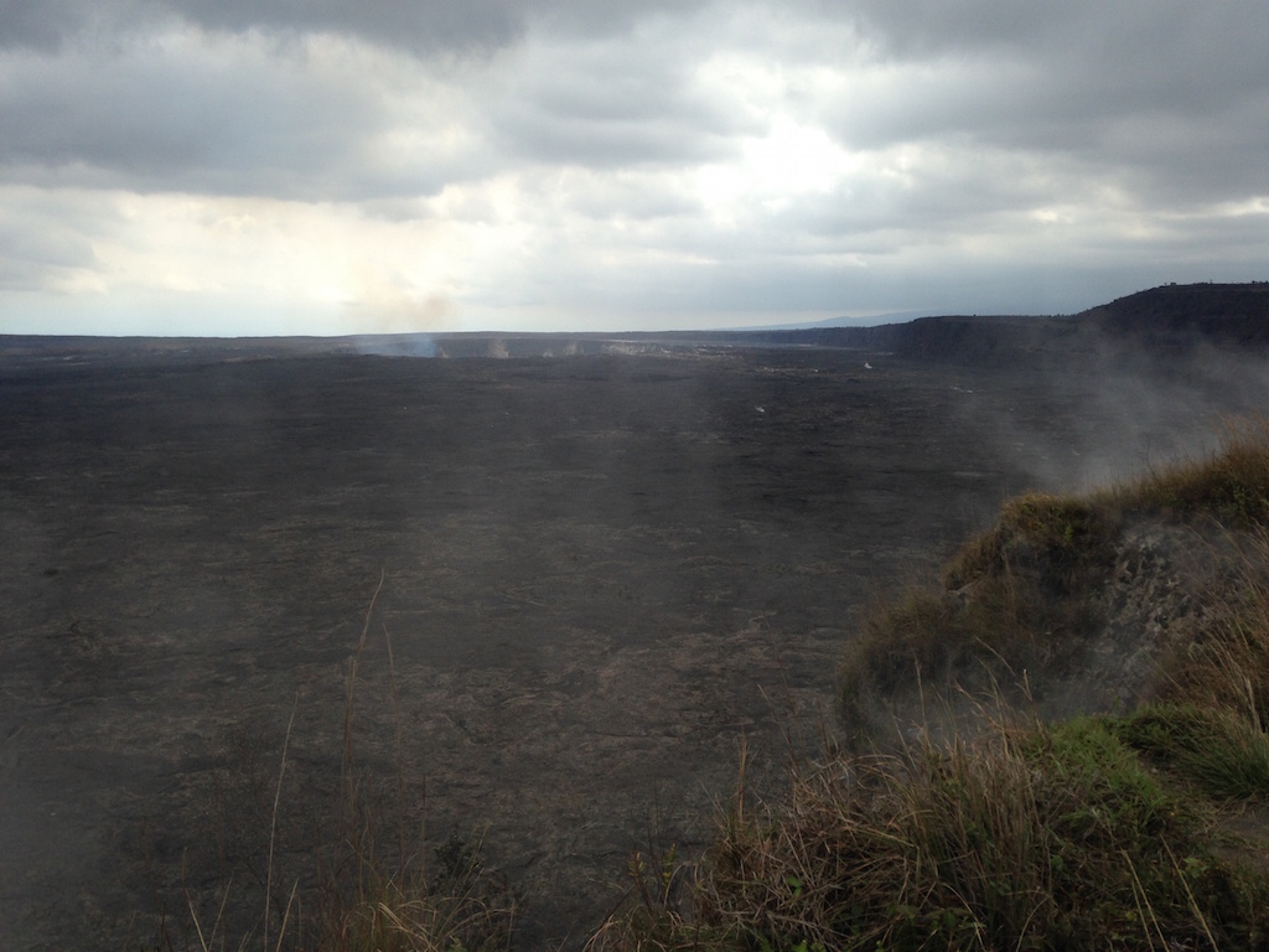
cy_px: 476
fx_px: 1210
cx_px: 634
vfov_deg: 42.9
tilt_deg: -6.5
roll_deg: -0.5
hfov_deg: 55.4
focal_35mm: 33
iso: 50
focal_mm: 4.12
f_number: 2.4
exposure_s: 1/1506
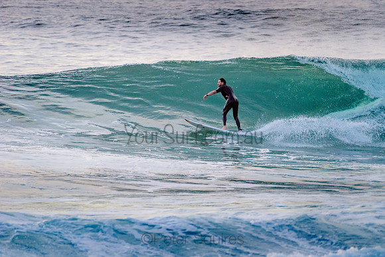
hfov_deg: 3.4
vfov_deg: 2.2
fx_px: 6555
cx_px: 236
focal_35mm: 613
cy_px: 100
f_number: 5.6
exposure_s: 1/2000
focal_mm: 500
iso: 1250
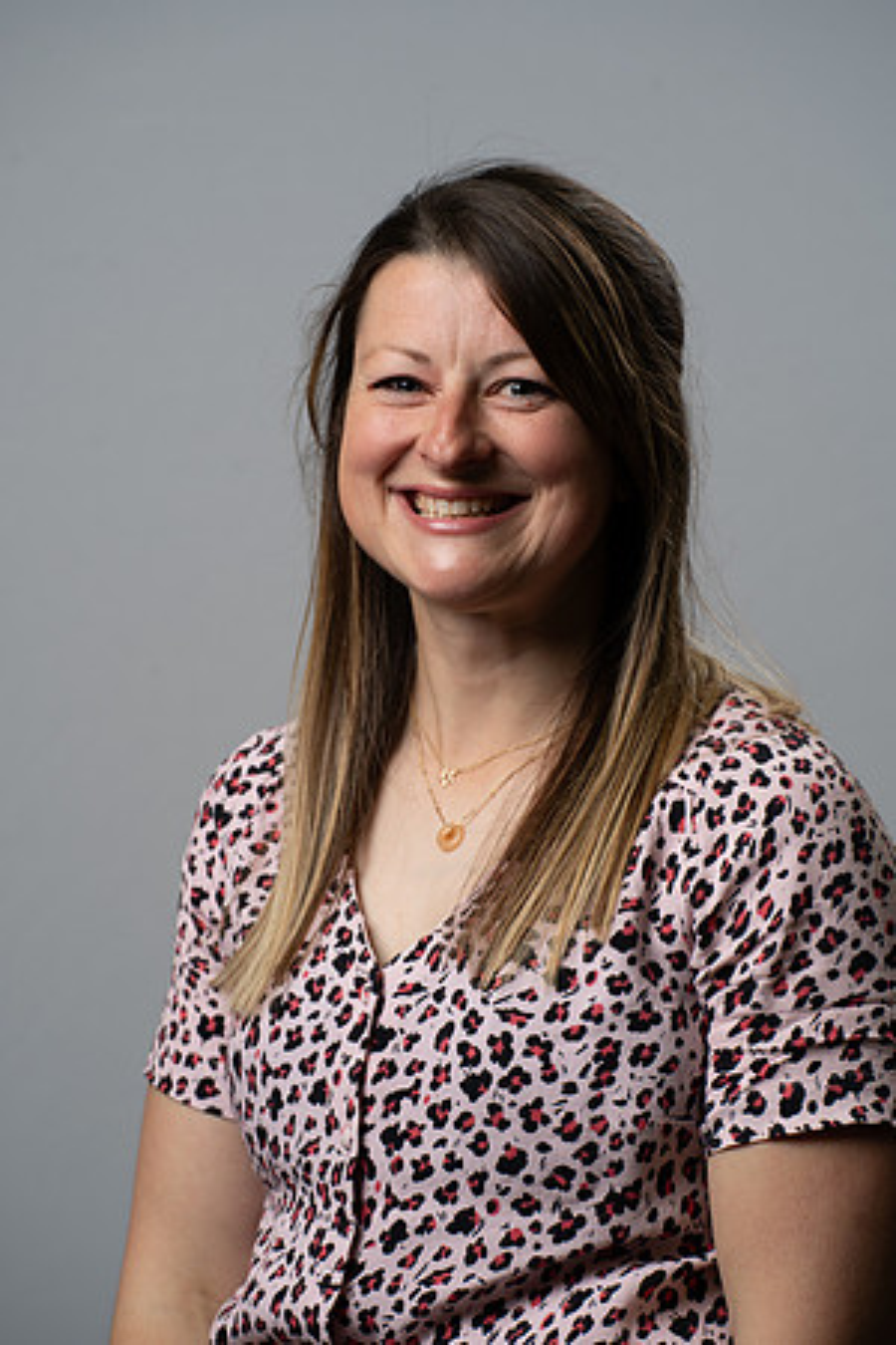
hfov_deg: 8.2
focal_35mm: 168
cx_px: 448
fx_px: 6272
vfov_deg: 12.2
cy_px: 672
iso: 160
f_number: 7.1
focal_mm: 168
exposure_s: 1/160
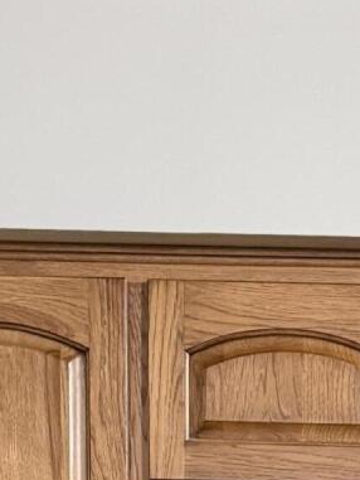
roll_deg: -2.1
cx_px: 340
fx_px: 1746
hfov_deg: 11.7
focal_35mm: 126
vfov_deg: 12.6
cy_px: 1111
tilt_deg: -13.7
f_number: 1.78
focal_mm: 6.76
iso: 500
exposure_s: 1/60
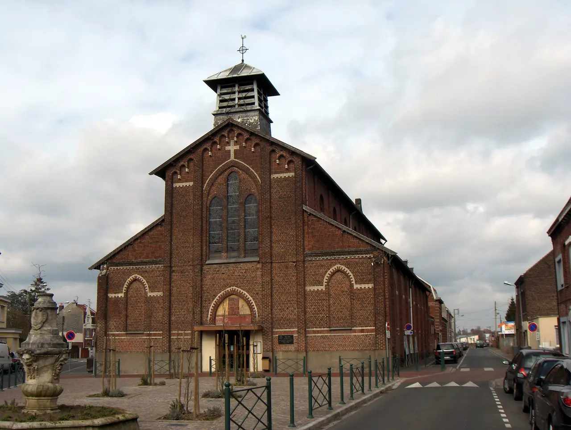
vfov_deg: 36.9
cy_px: 215
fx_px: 644
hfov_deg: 47.8
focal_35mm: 39
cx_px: 286
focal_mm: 8
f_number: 4.8
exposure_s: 1/391
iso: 50
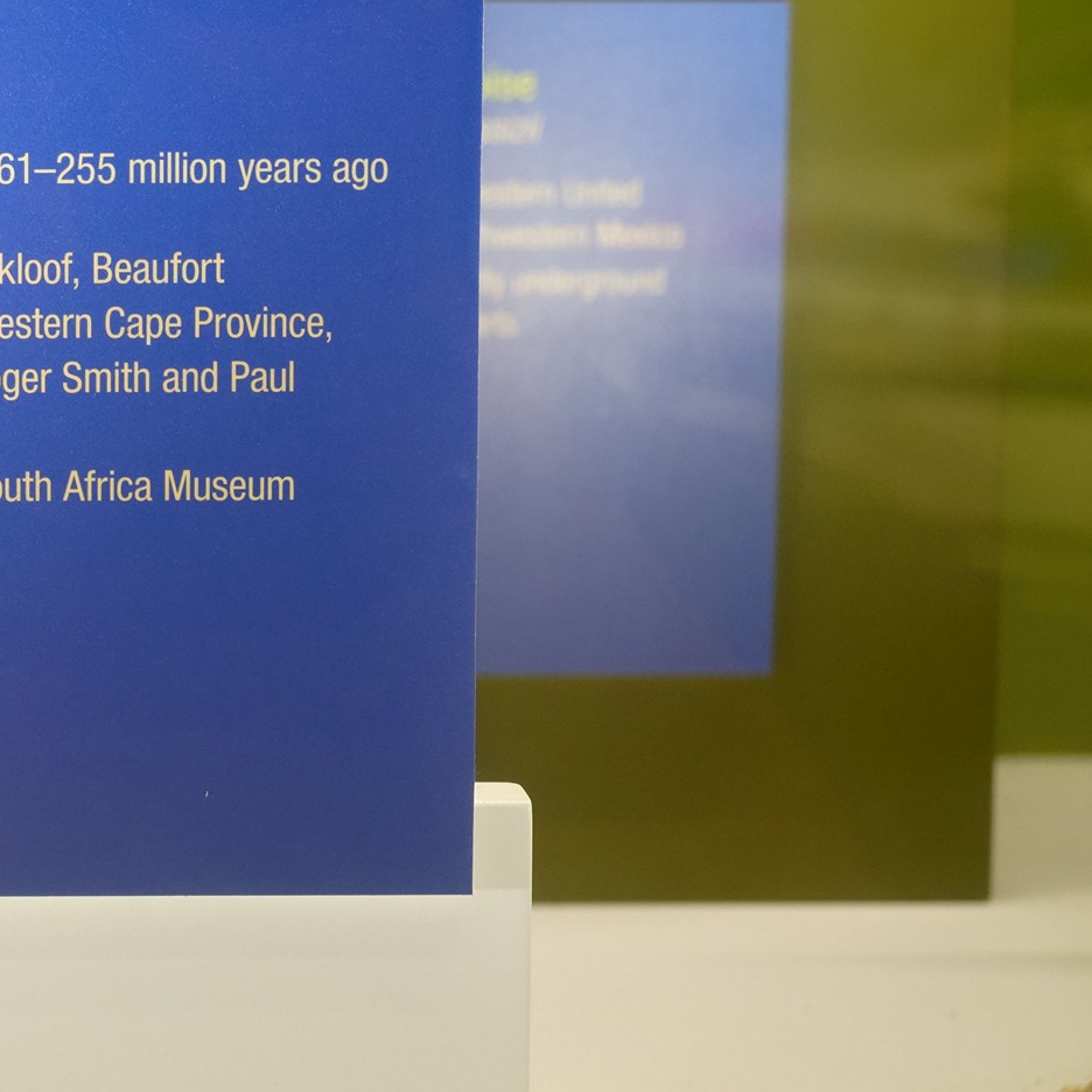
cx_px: -14
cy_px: 392
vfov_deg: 16.0
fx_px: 3890
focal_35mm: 109
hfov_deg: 15.7
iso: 3200
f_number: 6.3
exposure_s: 1/100
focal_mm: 60
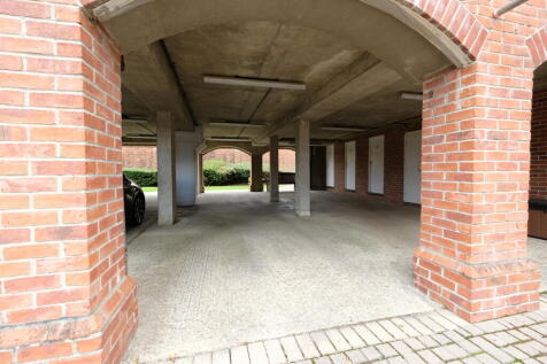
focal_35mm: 15
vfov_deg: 77.3
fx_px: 228
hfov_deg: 100.4
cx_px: 274
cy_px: 182
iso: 200
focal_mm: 10
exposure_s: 1/75
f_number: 4
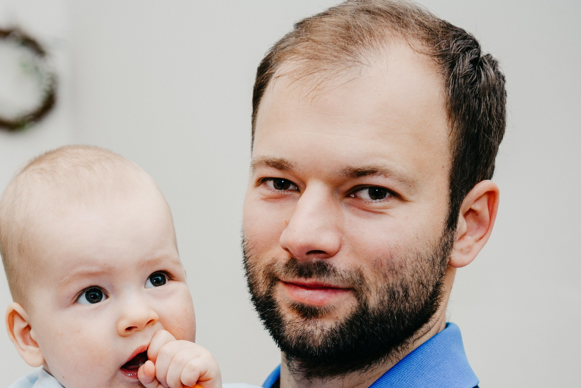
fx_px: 1404
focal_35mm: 87
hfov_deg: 23.0
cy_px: 353
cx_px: 111
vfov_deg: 15.5
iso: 160
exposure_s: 1/160
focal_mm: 44
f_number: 3.2
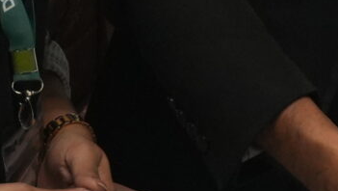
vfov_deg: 4.5
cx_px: 907
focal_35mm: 252
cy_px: -493
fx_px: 2260
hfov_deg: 7.7
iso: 800
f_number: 4
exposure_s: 1/60
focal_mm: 22
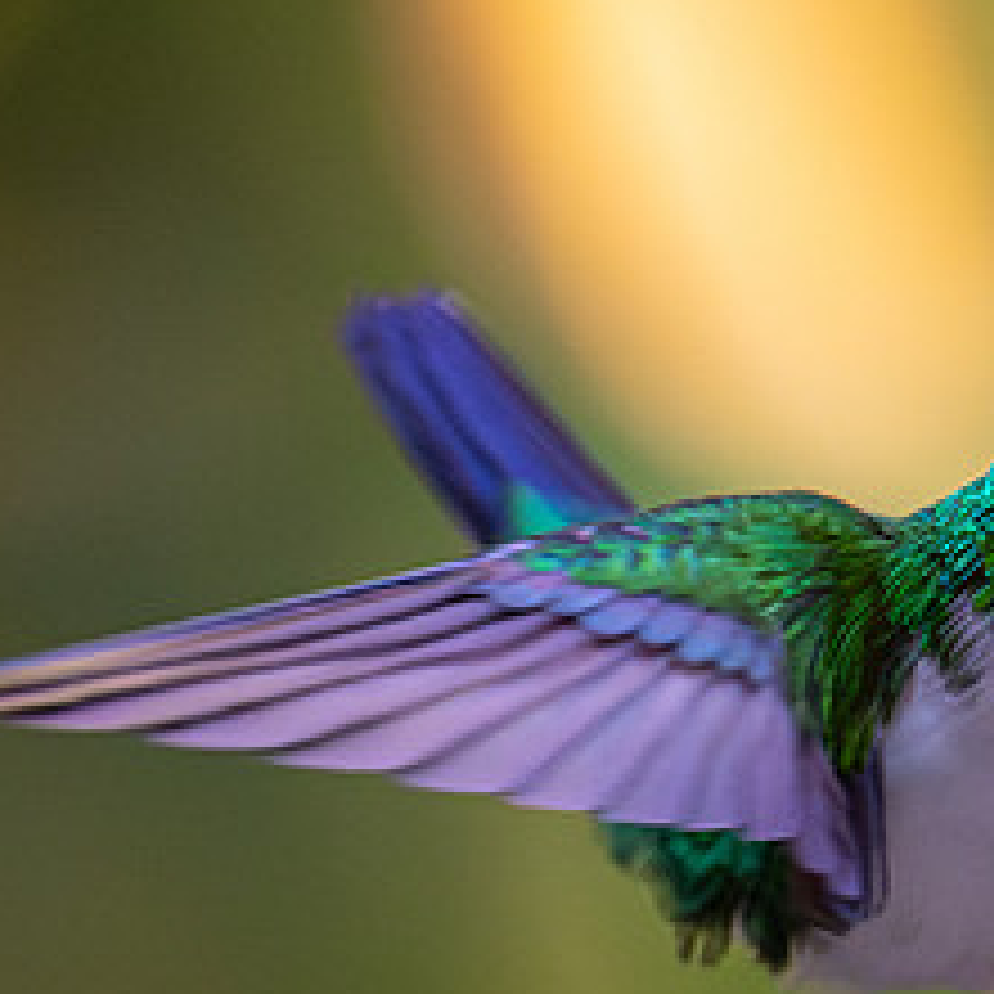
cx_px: 991
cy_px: 218
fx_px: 67216
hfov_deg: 0.8
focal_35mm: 2069
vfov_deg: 0.8
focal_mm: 400
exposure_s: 1/2000
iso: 6400
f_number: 4.5
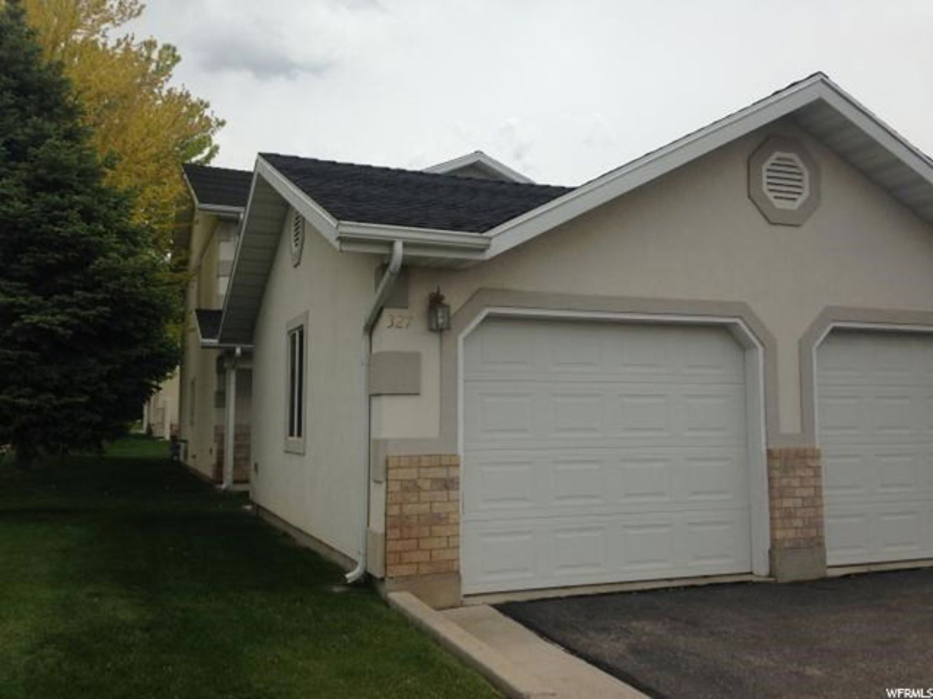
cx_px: 466
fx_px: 889
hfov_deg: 55.4
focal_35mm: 33
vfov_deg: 42.9
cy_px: 350
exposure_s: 1/3195
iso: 50
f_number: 2.4
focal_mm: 4.12
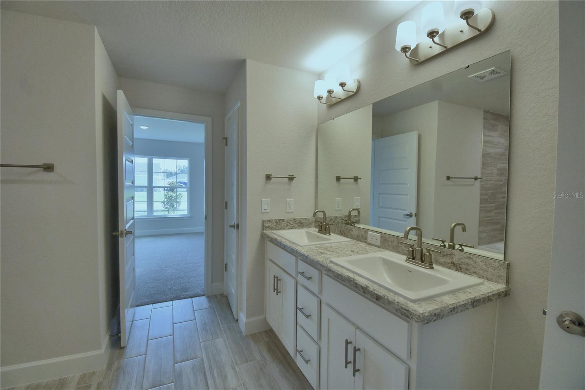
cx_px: 292
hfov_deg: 100.4
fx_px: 244
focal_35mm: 15
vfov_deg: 77.3
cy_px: 195
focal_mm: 10
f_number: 4.5
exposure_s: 1/125
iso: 280
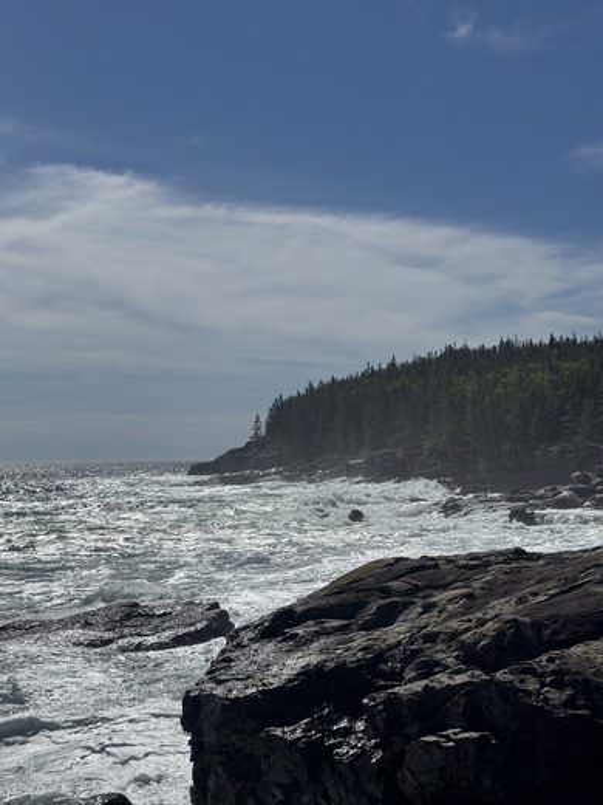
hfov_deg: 30.3
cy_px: 402
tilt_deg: +2.8
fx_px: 1115
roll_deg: +1.0
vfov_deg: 39.7
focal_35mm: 48
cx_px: 302
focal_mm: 6.76
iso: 50
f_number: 1.78
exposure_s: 1/15385
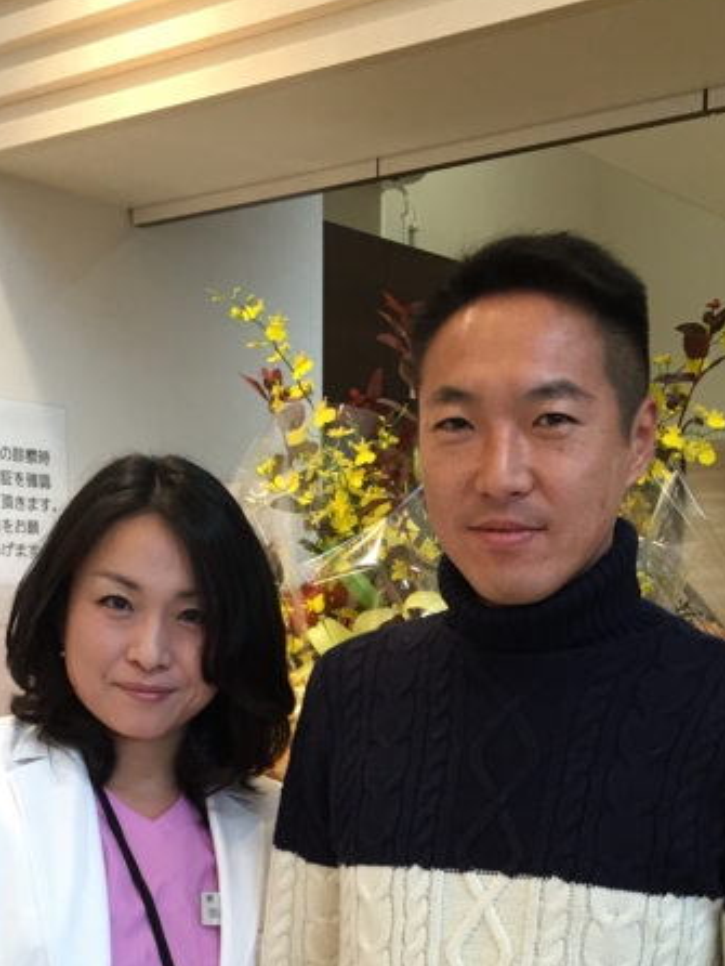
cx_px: 420
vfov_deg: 34.9
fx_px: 1451
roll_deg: -0.4
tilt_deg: -10.1
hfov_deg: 28.0
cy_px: 851
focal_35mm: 52
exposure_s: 1/30
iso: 40
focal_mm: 4.15
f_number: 2.2
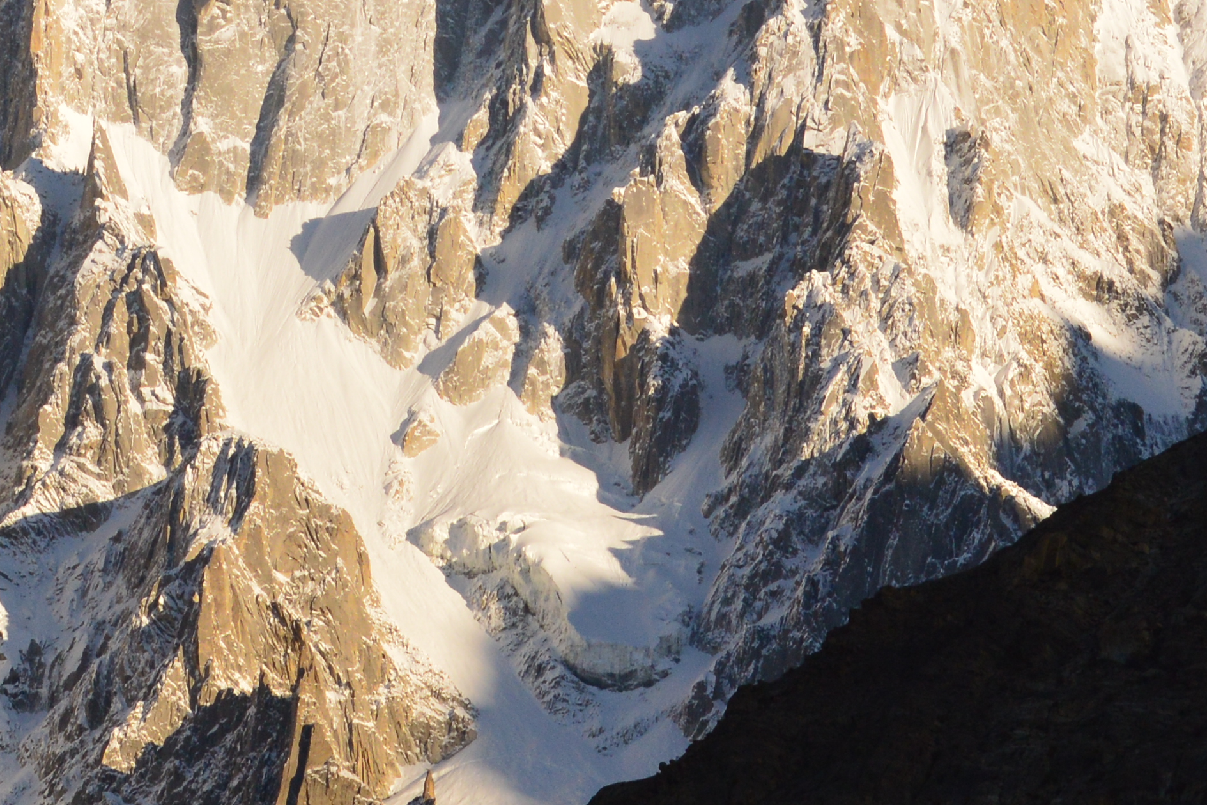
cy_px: -1
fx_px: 8803
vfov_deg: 5.2
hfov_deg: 7.8
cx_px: 357
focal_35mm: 263
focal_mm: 55
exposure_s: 1/400
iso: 400
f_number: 11
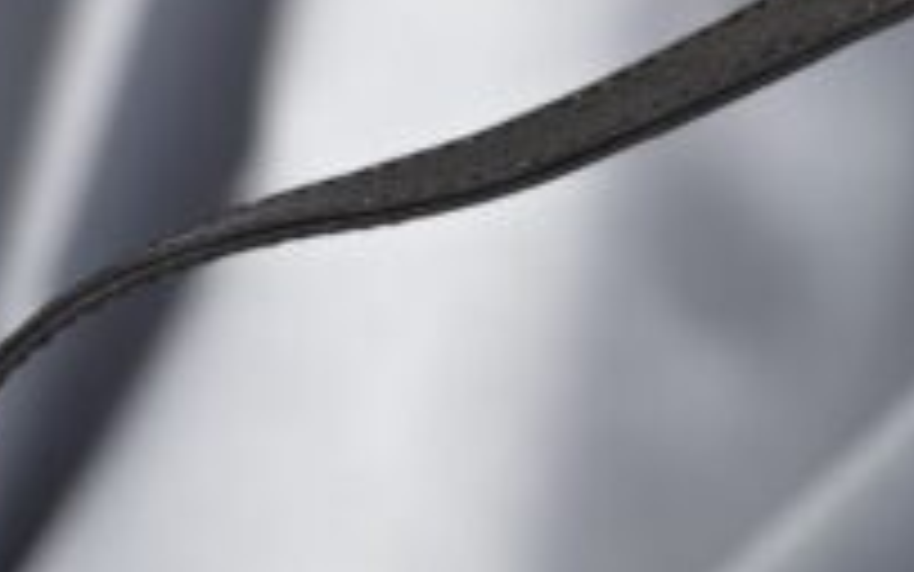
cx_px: 995
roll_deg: +0.9
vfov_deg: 4.1
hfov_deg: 6.5
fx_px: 7998
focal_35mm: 321
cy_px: 1094
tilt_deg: -10.0
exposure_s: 1/544
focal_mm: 9
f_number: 2.8
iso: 32
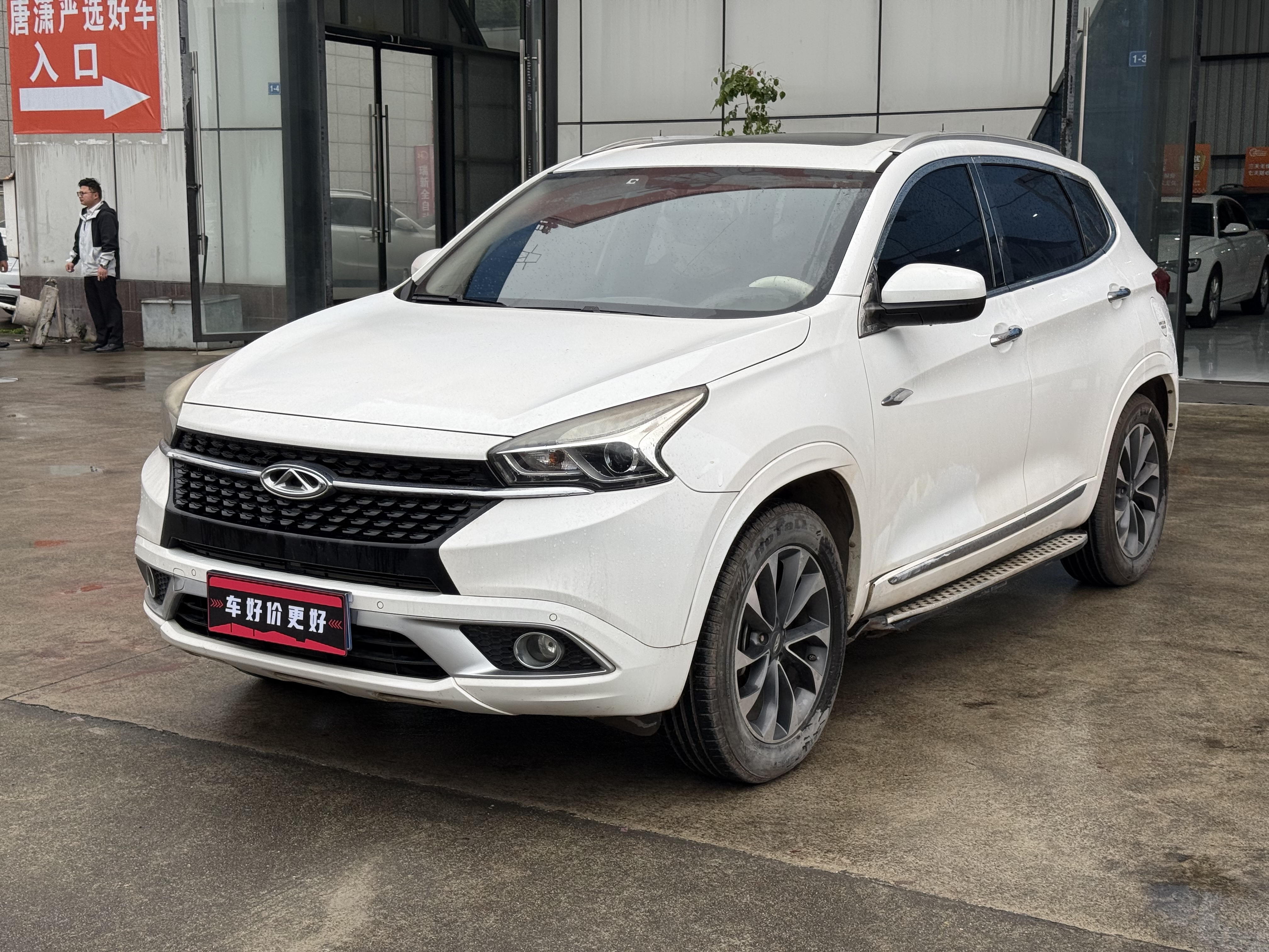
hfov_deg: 39.7
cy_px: 476
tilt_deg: -8.6
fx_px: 1760
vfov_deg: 30.3
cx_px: 634
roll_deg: -0.7
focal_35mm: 48
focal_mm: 6.76
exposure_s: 1/202
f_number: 1.78
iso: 50
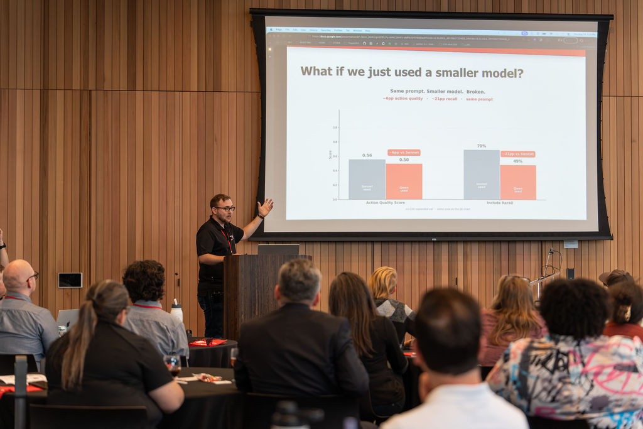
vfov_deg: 19.5
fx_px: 1250
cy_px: 214
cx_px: 322
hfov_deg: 28.8
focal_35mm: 70
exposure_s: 1/160
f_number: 2.8
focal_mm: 70
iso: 500
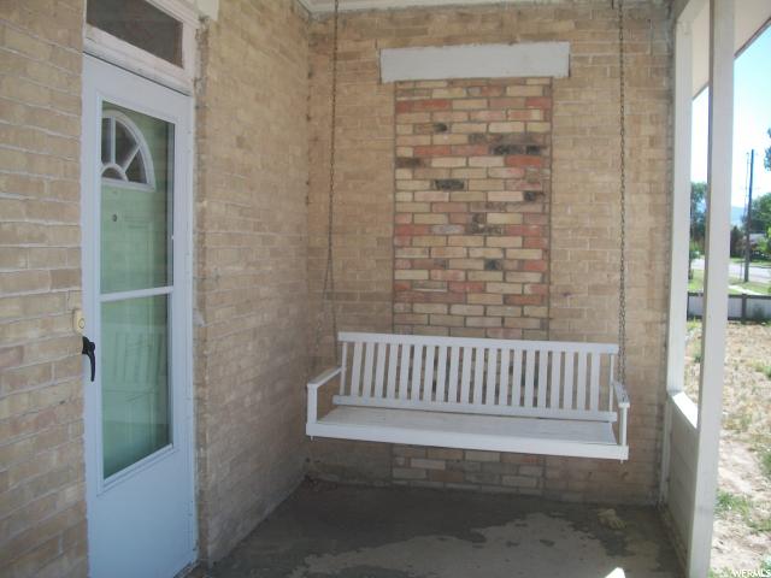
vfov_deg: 44.2
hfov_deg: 56.8
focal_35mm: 32
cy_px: 289
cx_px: 386
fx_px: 713
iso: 80
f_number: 2.9
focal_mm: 5.7
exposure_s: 1/500
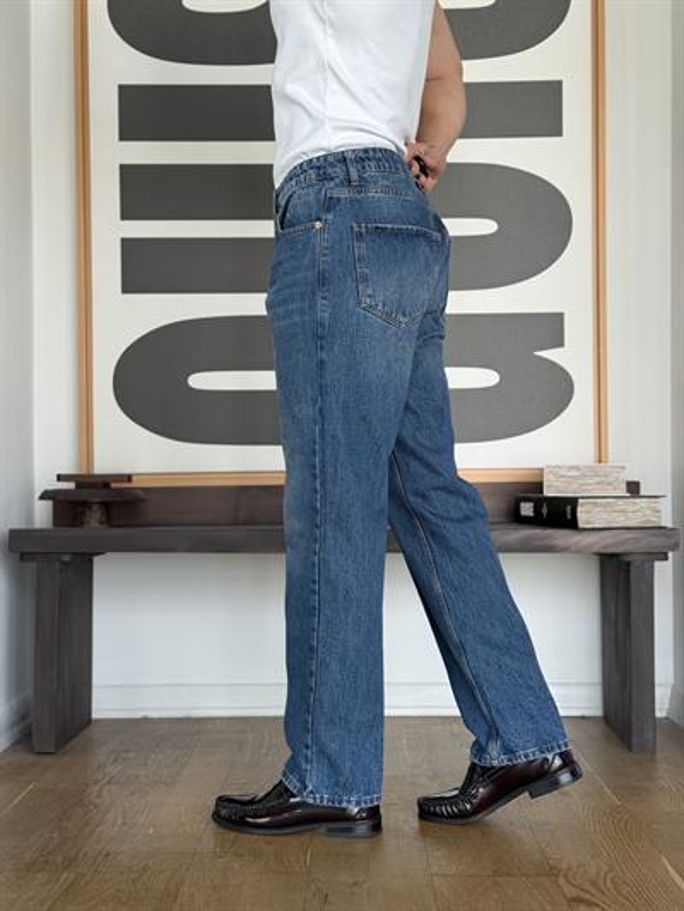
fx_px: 1264
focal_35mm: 48
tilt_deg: +0.7
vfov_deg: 39.6
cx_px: 342
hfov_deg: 30.3
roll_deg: +0.2
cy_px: 456
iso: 80
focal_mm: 6.76
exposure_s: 1/259
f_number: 1.78
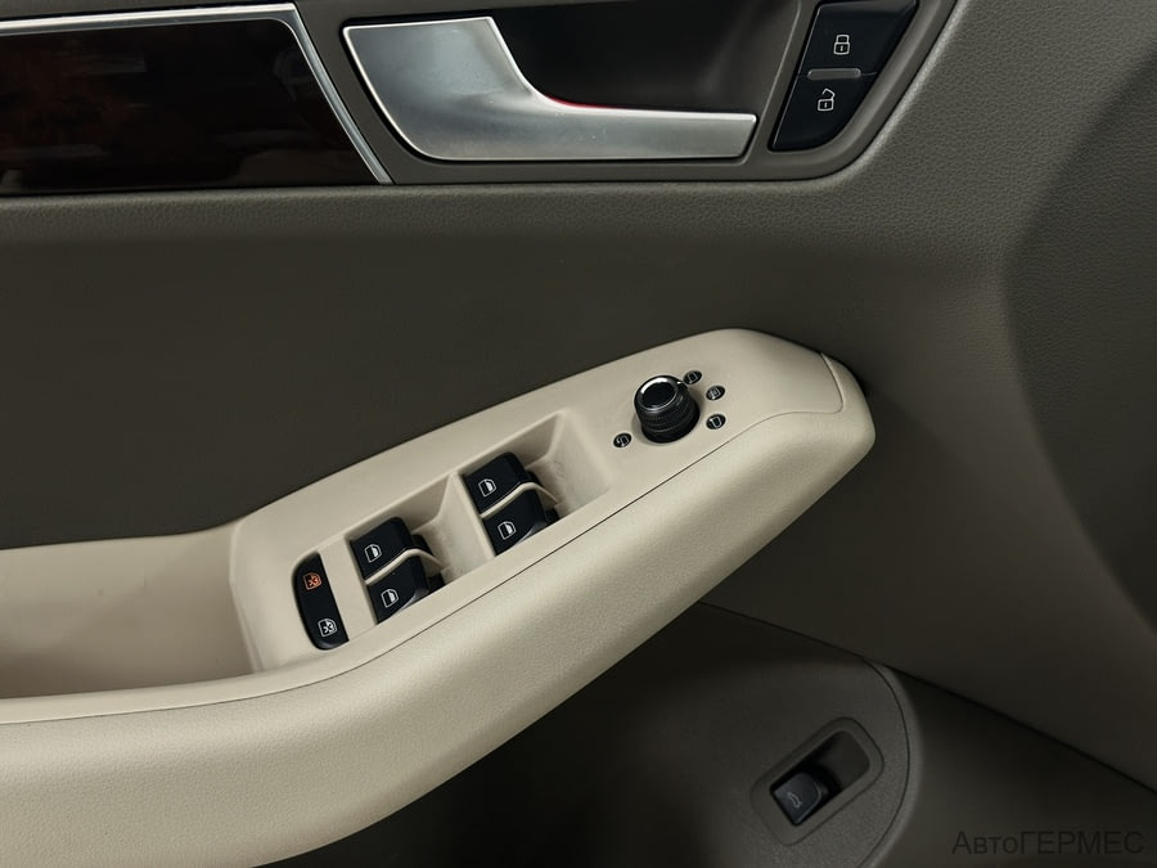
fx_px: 1604
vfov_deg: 30.3
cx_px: 578
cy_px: 434
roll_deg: +0.4
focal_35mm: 48
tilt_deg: -32.5
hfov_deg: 39.7
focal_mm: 6.86
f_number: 1.78
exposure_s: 1/50
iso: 125
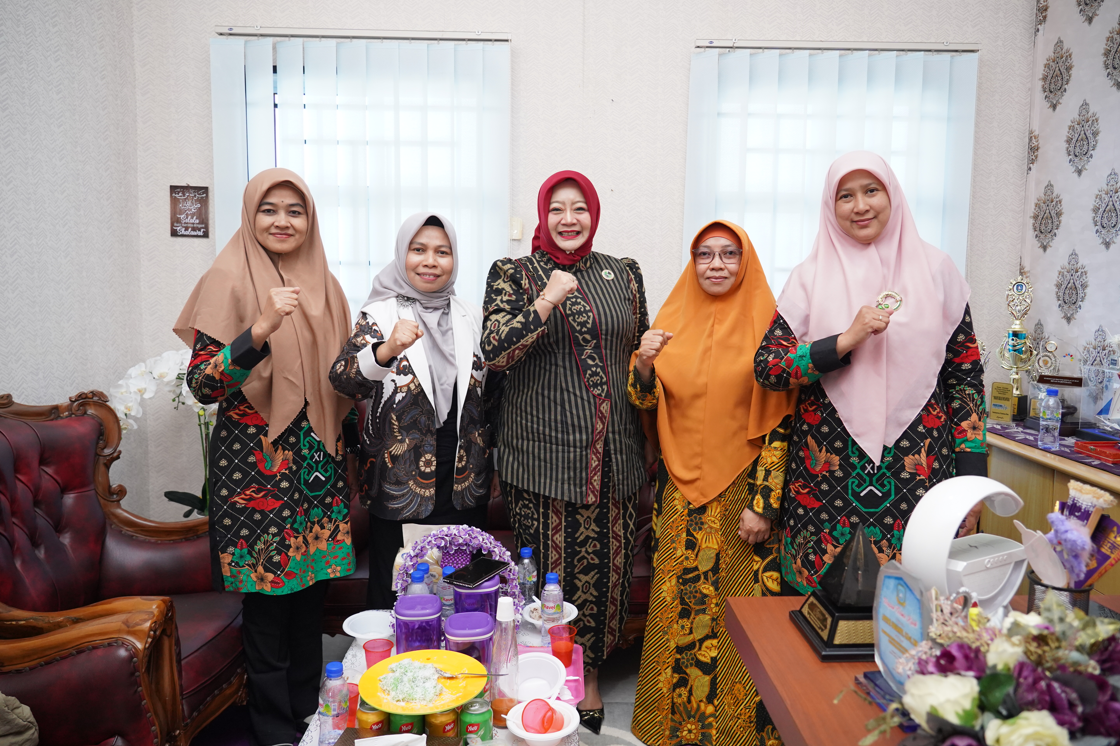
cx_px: 564
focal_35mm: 25
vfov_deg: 51.3
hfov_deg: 71.5
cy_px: 359
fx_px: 778
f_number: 4
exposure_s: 1/125
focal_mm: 24
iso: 2500
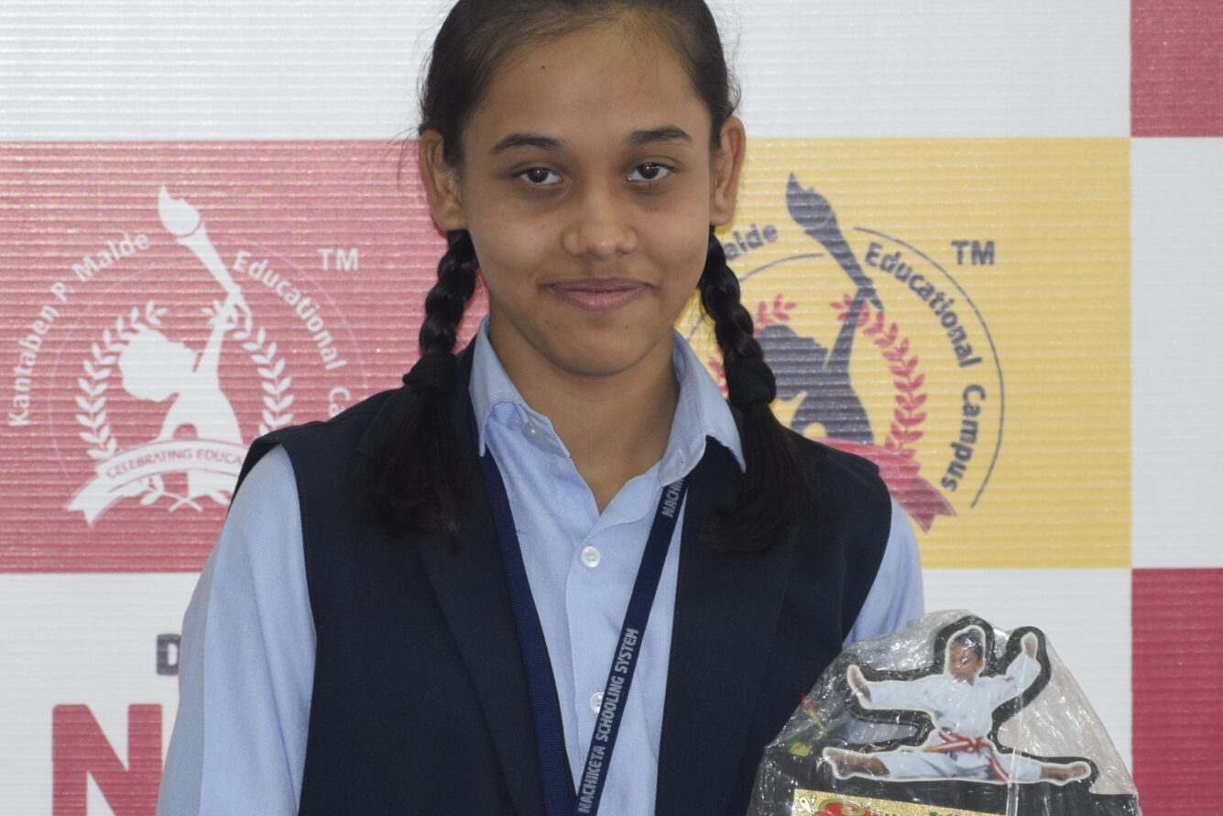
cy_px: 579
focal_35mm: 446
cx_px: 491
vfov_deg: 3.1
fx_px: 15149
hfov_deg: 4.6
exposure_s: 1/80
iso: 800
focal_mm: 155
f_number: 5
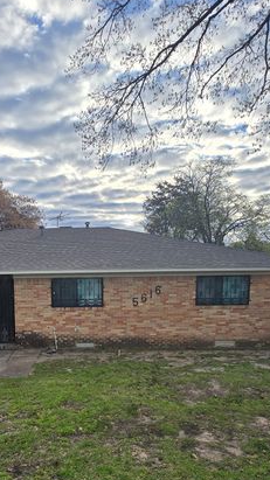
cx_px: 68
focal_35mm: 23
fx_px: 293
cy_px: 323
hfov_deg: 47.6
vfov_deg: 76.0
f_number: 2.2
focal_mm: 2.2
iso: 50
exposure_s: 1/1084
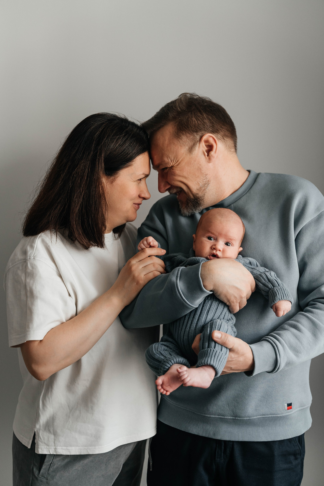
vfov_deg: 37.5
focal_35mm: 53
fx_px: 715
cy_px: 243
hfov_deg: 25.5
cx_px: 162
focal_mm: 53
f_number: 3.2
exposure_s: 1/125
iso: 1250
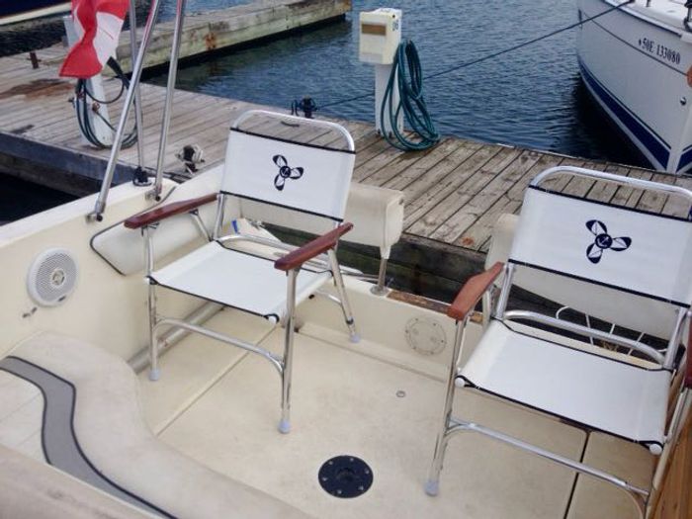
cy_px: 260
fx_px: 700
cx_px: 346
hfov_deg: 52.6
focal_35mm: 35
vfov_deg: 40.7
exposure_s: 1/2404
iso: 50
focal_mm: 4.28
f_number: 2.4
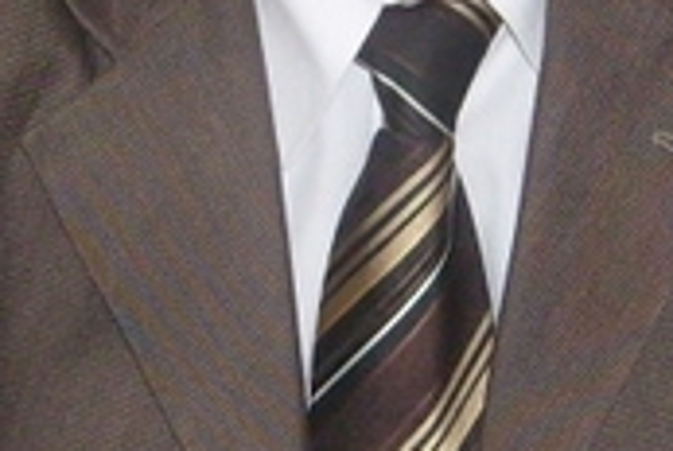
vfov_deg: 8.2
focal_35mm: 168
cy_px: 93
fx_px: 3146
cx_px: 319
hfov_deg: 12.2
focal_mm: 5.8
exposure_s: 1/45
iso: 100
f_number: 2.8
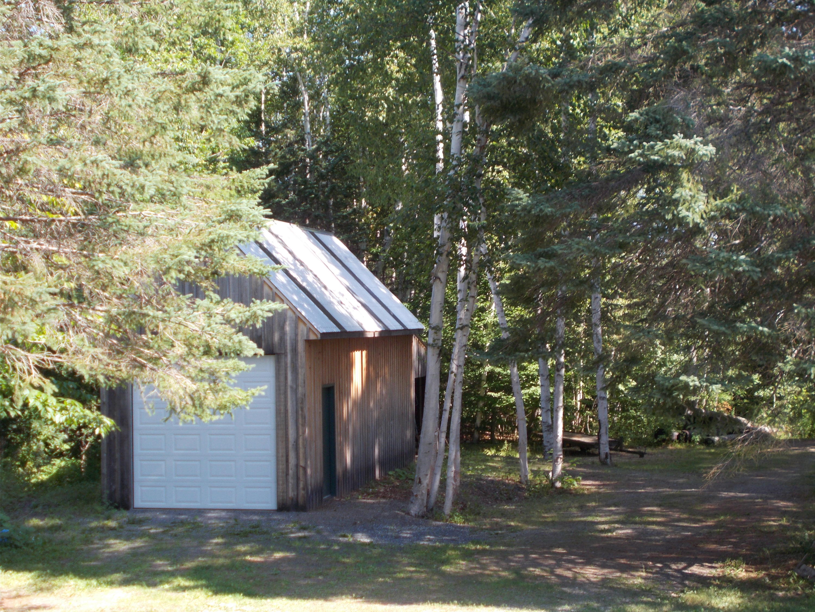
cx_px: 408
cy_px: 306
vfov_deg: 22.3
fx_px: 1554
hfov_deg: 29.4
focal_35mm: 66
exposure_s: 1/80
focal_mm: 11.8
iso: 80
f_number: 5.3
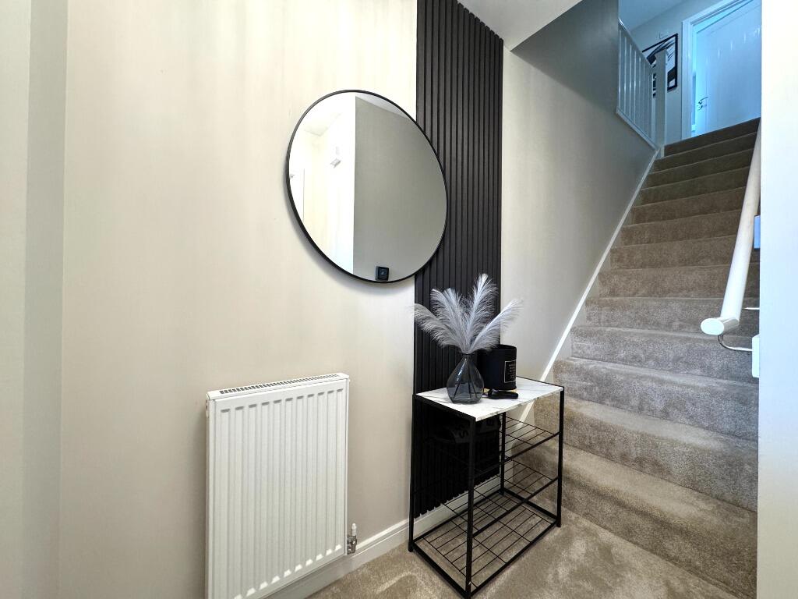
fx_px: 323
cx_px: 399
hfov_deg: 102.1
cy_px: 300
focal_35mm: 14
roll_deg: -0.1
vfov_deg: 85.7
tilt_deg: -0.1
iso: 250
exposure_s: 1/99
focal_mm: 2.22
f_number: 2.2
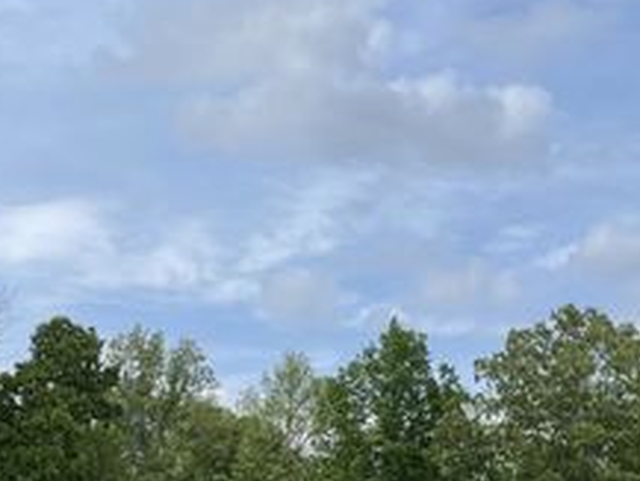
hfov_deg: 32.1
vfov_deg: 23.8
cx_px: 363
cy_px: 432
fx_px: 1110
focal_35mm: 60
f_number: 1.6
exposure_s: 1/3300
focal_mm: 4.2
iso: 32
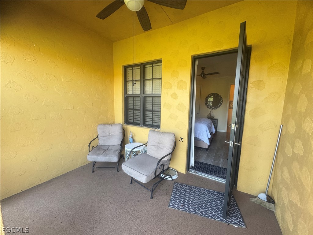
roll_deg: -1.7
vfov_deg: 85.7
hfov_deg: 102.1
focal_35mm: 14
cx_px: 156
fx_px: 127
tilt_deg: -7.7
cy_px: 118
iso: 160
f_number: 2.2
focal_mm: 2.22
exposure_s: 1/99
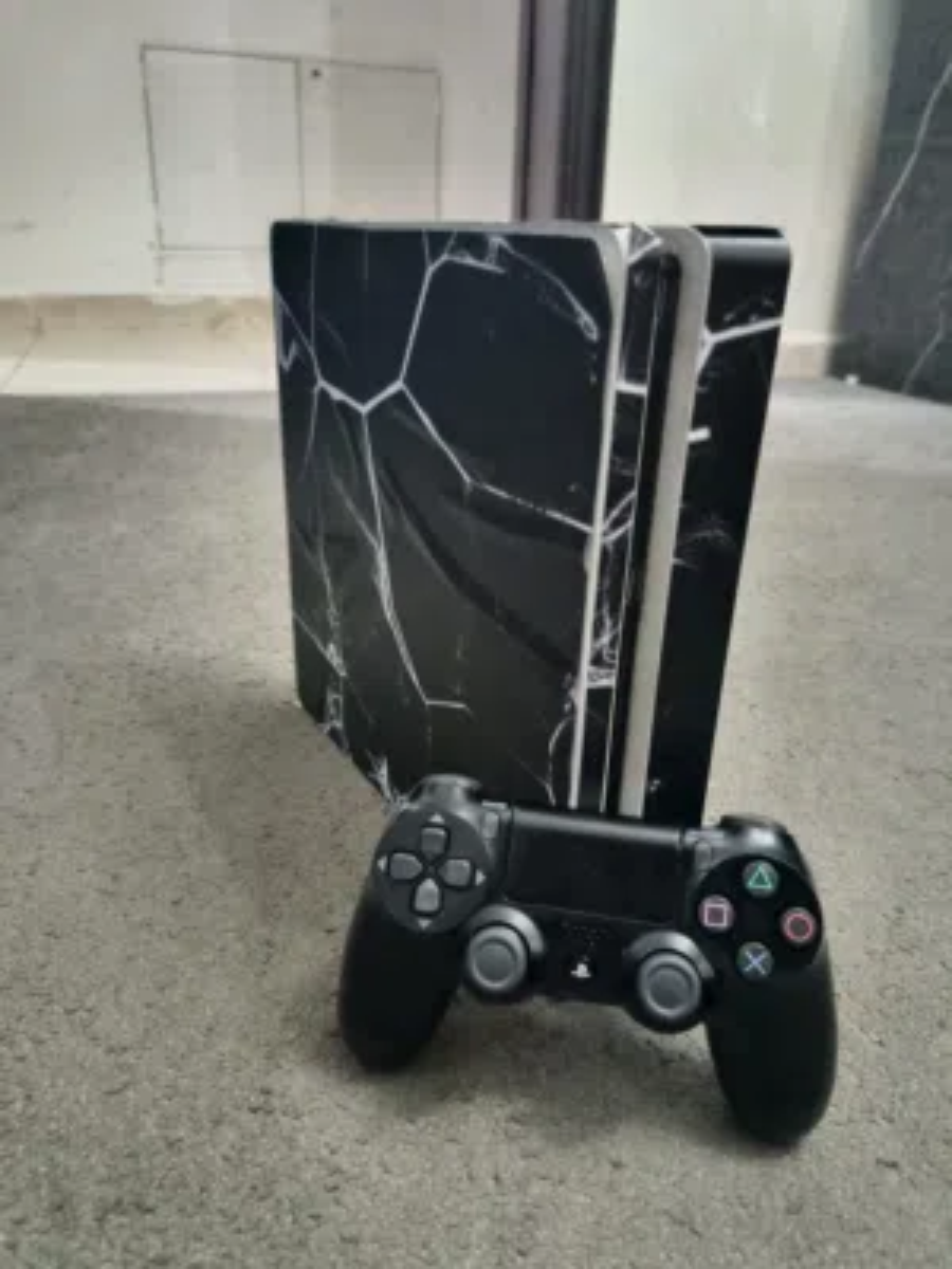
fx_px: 843
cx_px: 476
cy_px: 634
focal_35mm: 23
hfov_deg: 58.9
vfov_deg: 73.9
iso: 6044
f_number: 1.7
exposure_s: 1/14.3
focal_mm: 5.25
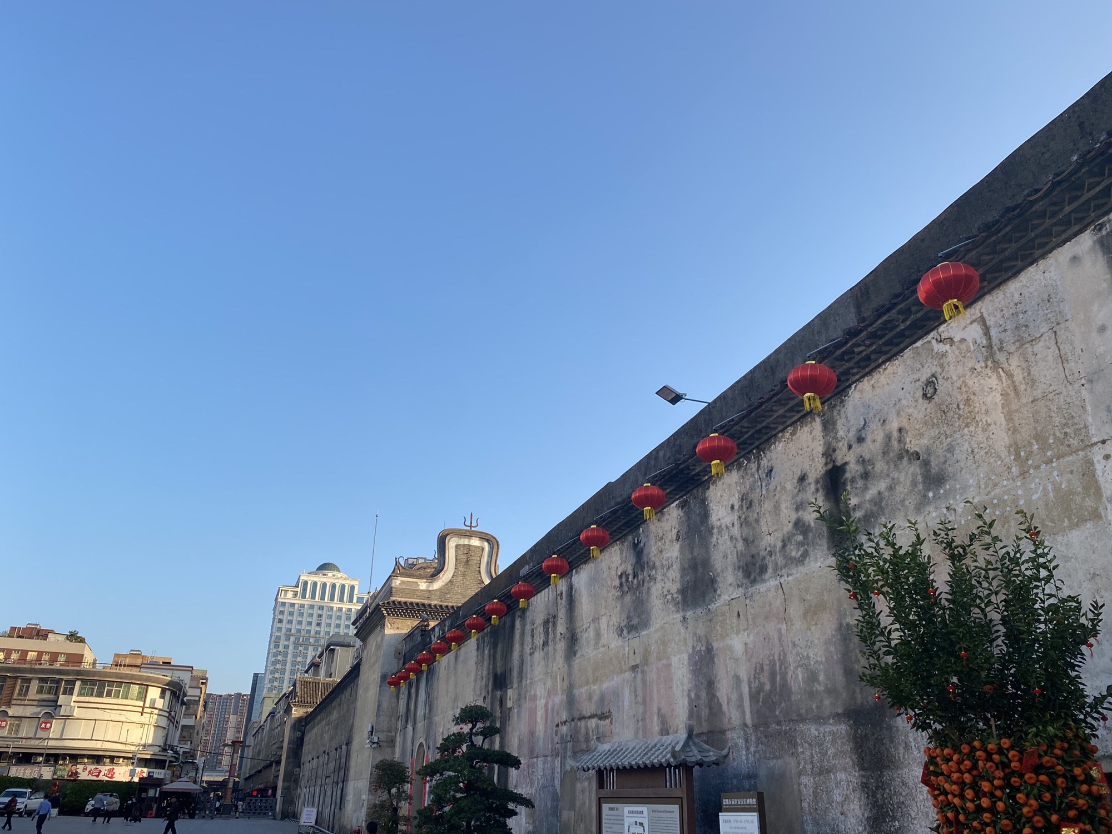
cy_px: 417
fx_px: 835
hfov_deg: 67.3
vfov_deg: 53.1
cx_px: 556
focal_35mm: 26
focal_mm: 4.25
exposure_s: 1/957
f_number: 1.8
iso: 32
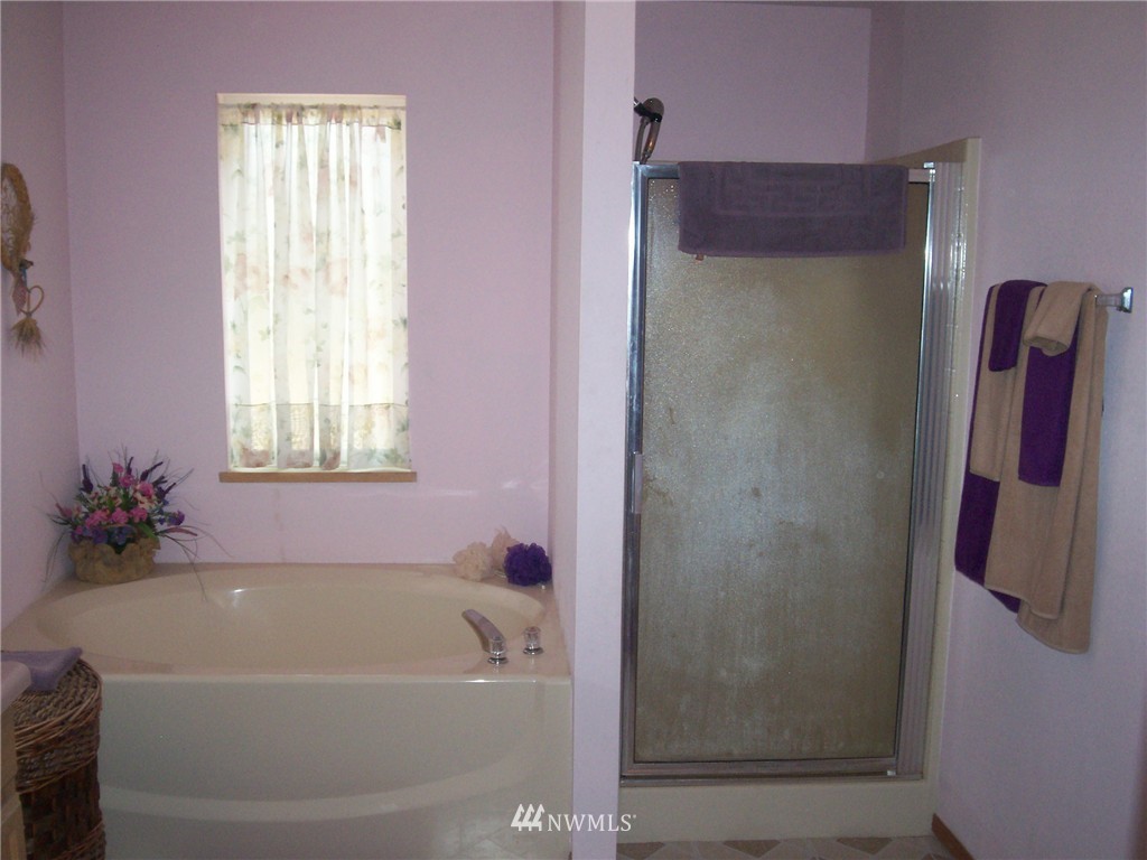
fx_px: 1193
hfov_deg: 51.4
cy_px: 430
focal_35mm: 36
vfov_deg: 39.7
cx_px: 574
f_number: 4.5
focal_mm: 5.9
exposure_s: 1/64
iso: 140
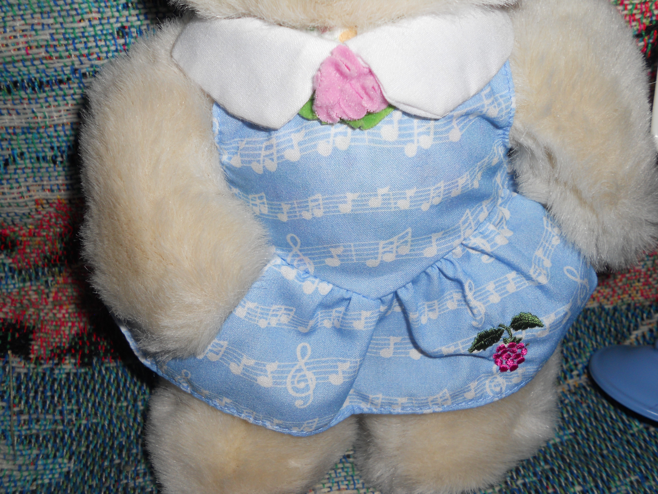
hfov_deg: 56.8
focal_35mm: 32
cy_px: 247
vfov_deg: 44.2
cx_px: 329
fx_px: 608
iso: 80
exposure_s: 1/25
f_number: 8.8
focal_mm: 5.8
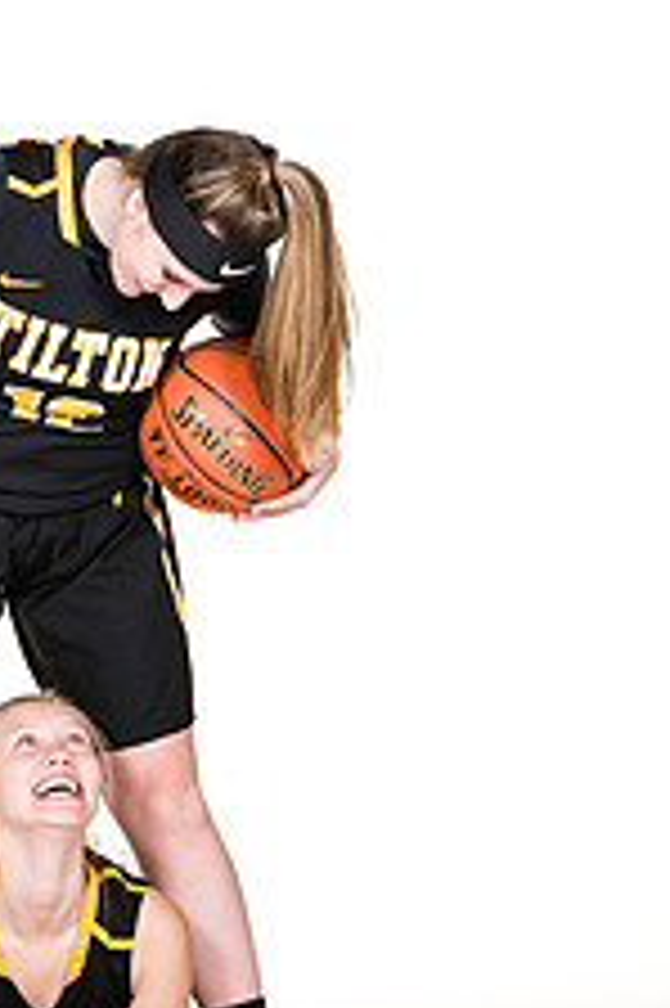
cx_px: 18
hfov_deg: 5.3
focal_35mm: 259
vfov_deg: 8.0
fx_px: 7241
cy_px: 558
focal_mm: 86
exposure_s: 1/160
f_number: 6.3
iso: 200
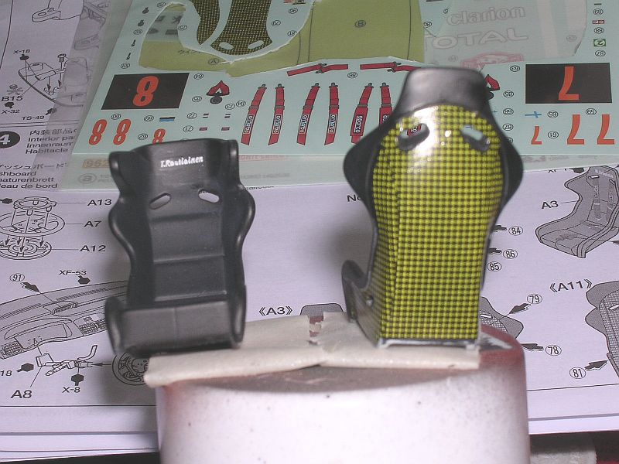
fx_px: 1359
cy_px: 232
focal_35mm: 76
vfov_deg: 19.4
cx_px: 310
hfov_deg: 25.7
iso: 100
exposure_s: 1/60.1
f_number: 7.7
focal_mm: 11.6
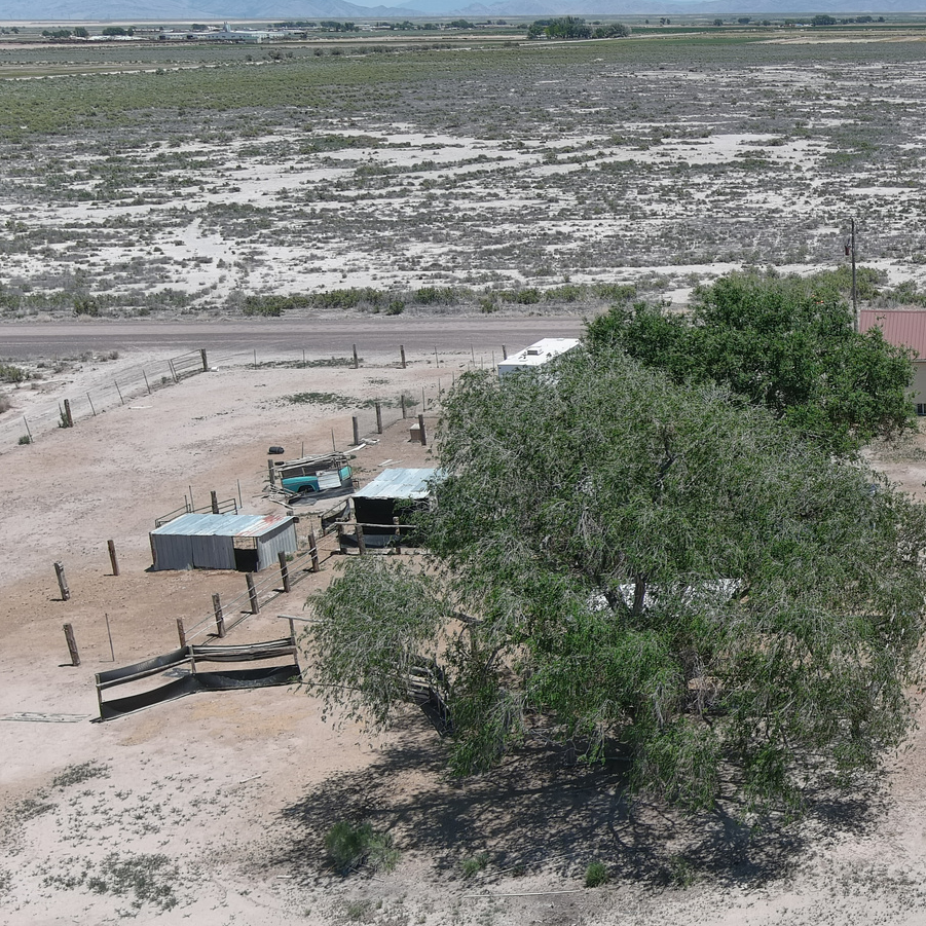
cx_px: 1051
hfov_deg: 27.6
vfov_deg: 30.6
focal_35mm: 56
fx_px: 1695
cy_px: 435
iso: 100
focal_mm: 10.13
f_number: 2.8
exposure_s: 1/1250
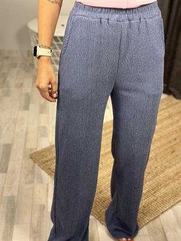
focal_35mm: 48
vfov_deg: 39.6
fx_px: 334
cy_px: 120
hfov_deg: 30.3
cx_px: 90
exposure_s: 1/50
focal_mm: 6.86
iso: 100
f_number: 1.78
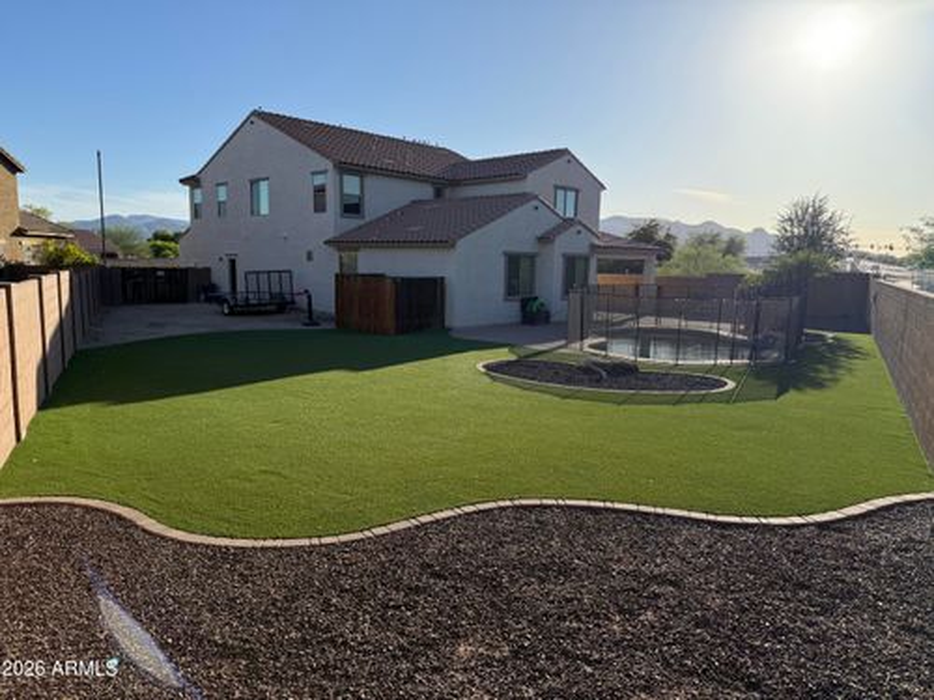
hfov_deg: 71.6
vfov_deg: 56.8
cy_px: 350
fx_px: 648
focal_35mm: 24
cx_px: 467
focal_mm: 6.76
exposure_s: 1/5714
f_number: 1.78
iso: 100
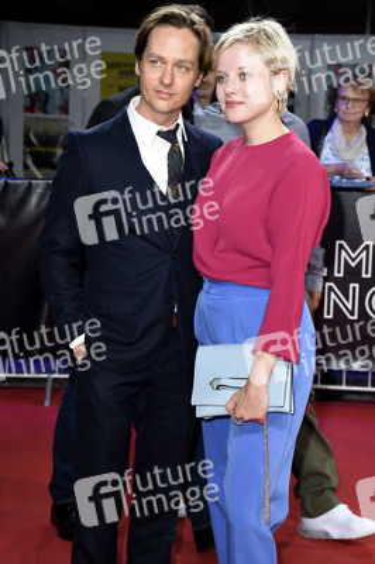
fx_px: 1315
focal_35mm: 84
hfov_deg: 16.2
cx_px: 188
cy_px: 282
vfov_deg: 24.2
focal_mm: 56
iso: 400
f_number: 6.3
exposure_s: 1/160
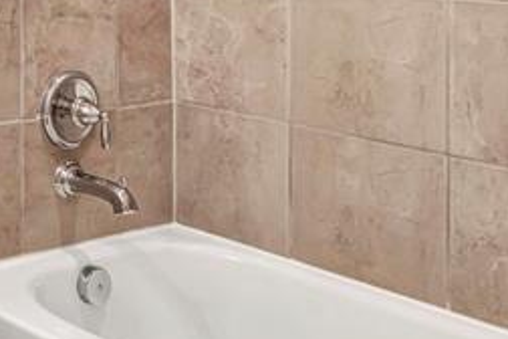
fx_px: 988
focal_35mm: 70
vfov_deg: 18.1
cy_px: -107
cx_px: -306
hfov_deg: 22.3
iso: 200
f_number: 8
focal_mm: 11.5
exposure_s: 1/13
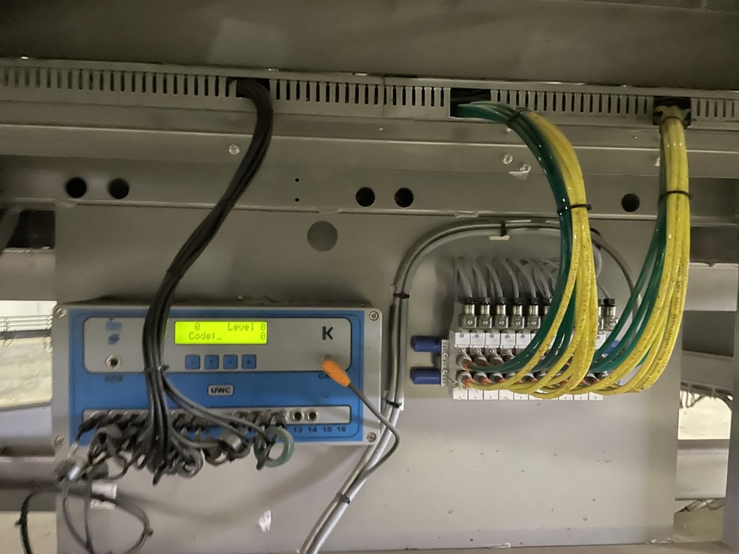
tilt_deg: -2.9
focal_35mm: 26
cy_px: 277
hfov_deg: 67.3
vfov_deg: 53.1
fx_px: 555
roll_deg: +0.0
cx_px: 370
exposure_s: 1/17
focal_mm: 4.2
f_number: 1.6
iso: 1000
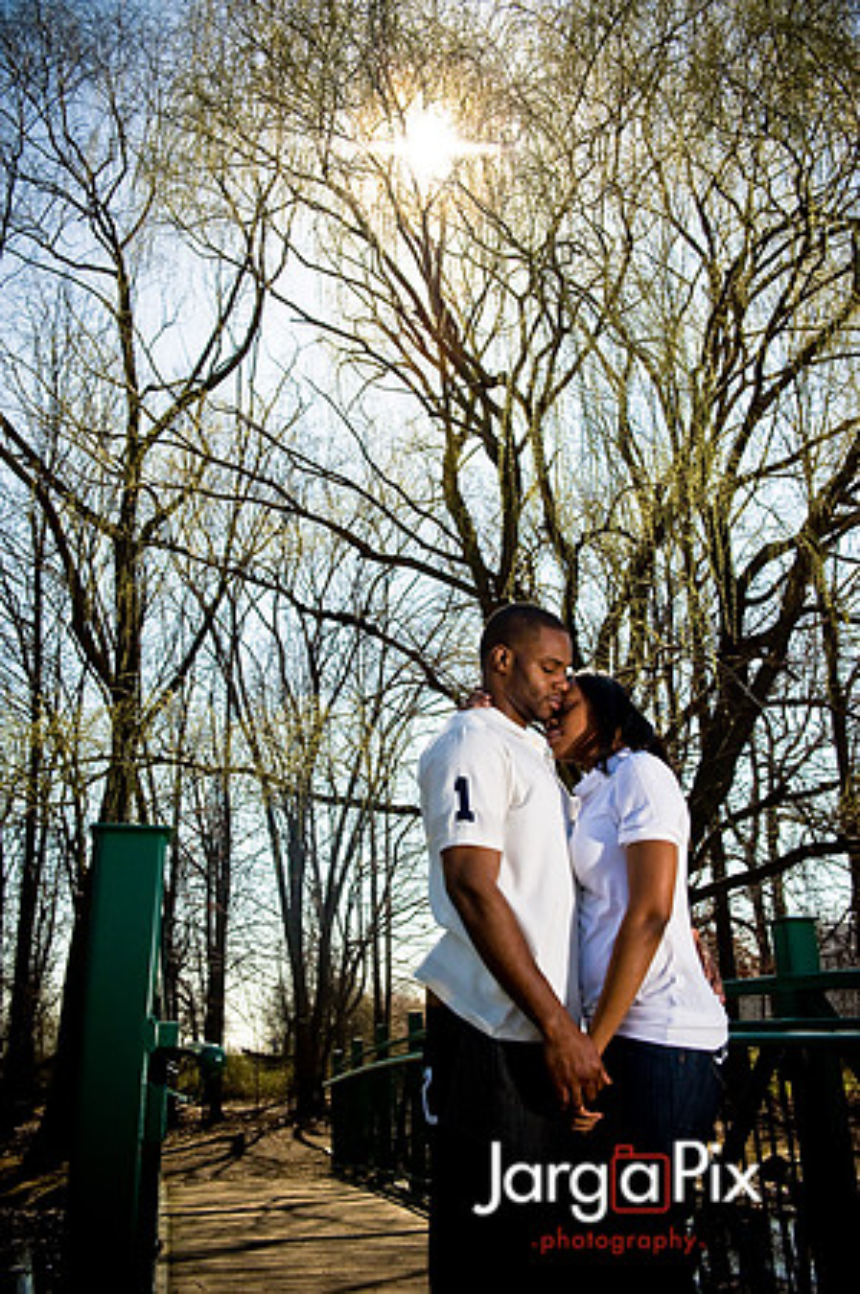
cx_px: 430
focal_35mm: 34
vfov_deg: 55.8
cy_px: 647
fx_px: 1221
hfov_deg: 38.8
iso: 1600
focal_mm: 34
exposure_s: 1/8000
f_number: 5.6
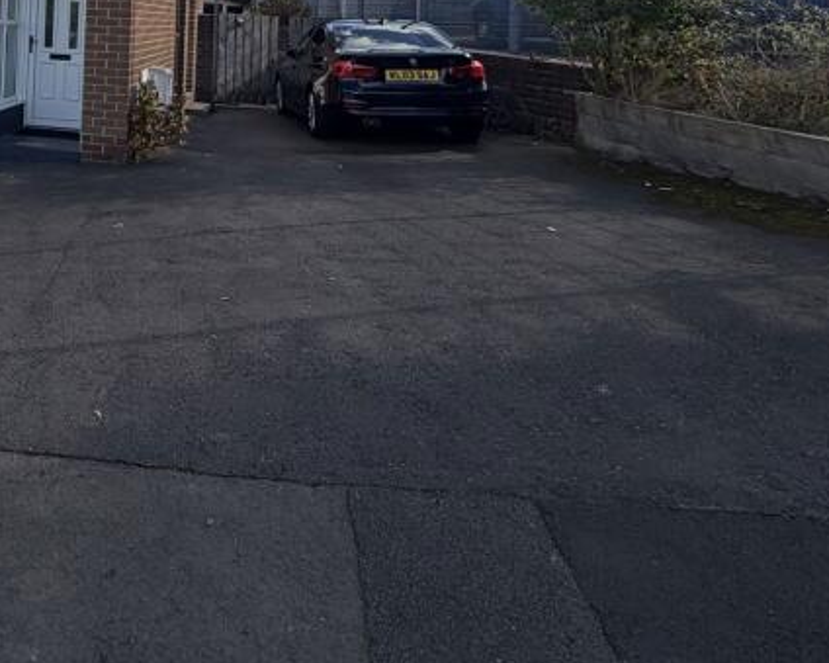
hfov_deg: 46.2
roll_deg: -2.7
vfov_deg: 38.6
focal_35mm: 33
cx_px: 14
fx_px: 809
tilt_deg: +3.2
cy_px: -25
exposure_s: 1/770
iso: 32
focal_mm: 2.22
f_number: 2.2
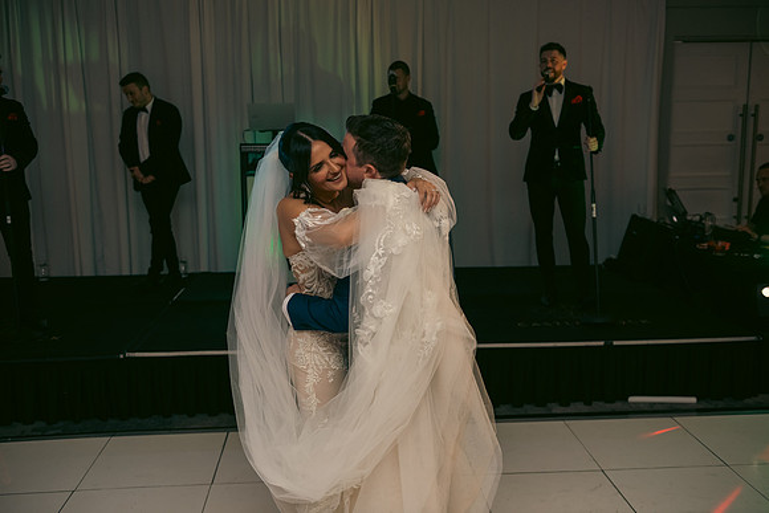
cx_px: 384
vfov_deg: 36.9
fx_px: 769
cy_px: 256
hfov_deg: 53.1
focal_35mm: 36
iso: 640
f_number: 3.5
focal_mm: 36
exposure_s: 1/160
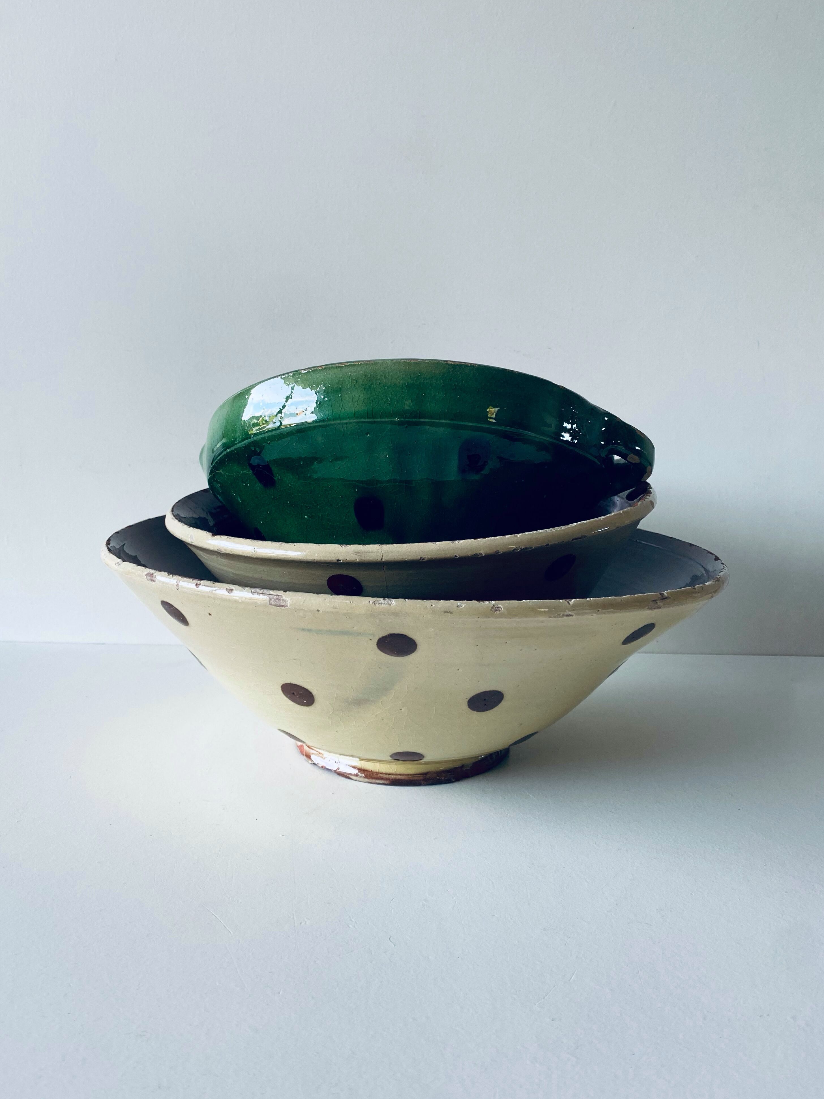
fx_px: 857
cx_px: 405
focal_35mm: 27
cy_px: 536
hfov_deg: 51.3
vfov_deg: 65.3
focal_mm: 4.25
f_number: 1.8
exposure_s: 1/122
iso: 80
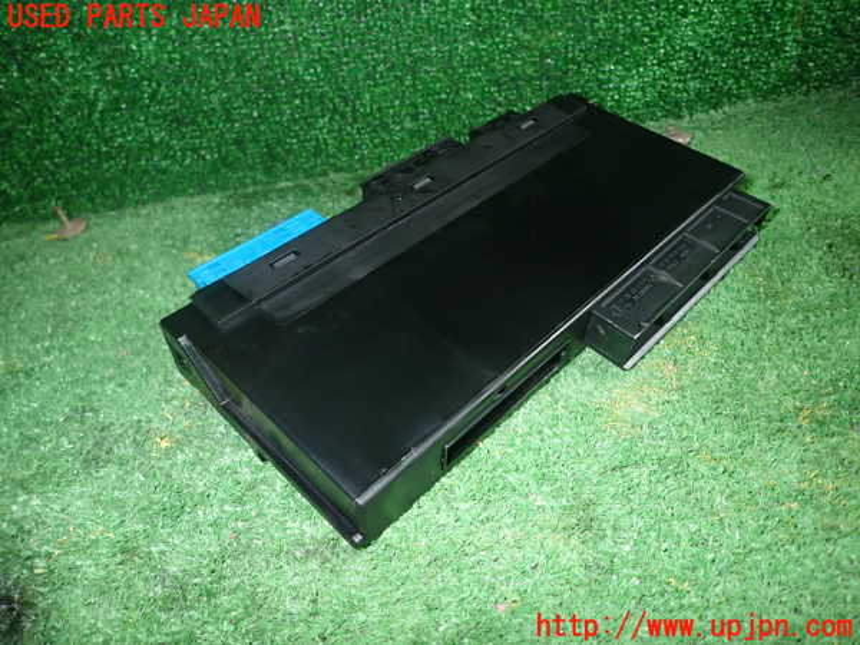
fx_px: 621
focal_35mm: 25
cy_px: 322
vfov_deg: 54.9
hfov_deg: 69.4
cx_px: 430
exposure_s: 1/30
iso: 400
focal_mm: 4.5
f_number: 5.6
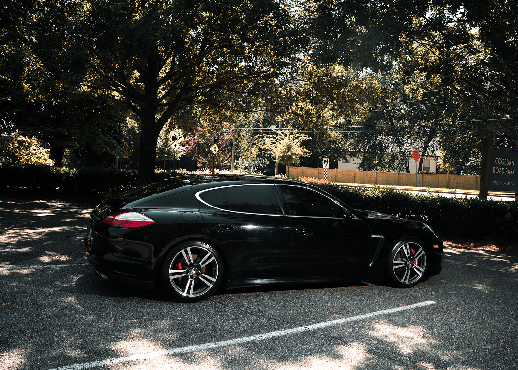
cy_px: 165
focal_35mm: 35
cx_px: 257
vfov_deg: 39.6
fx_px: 514
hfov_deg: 53.5
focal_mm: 29.5
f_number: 6.3
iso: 160
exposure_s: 1/250
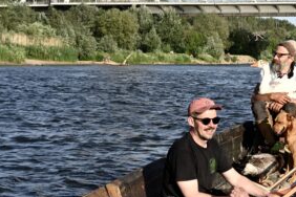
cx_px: 260
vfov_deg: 11.1
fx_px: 1019
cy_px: 107
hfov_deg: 16.3
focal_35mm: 124
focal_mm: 70
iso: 560
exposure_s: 1/640
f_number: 10
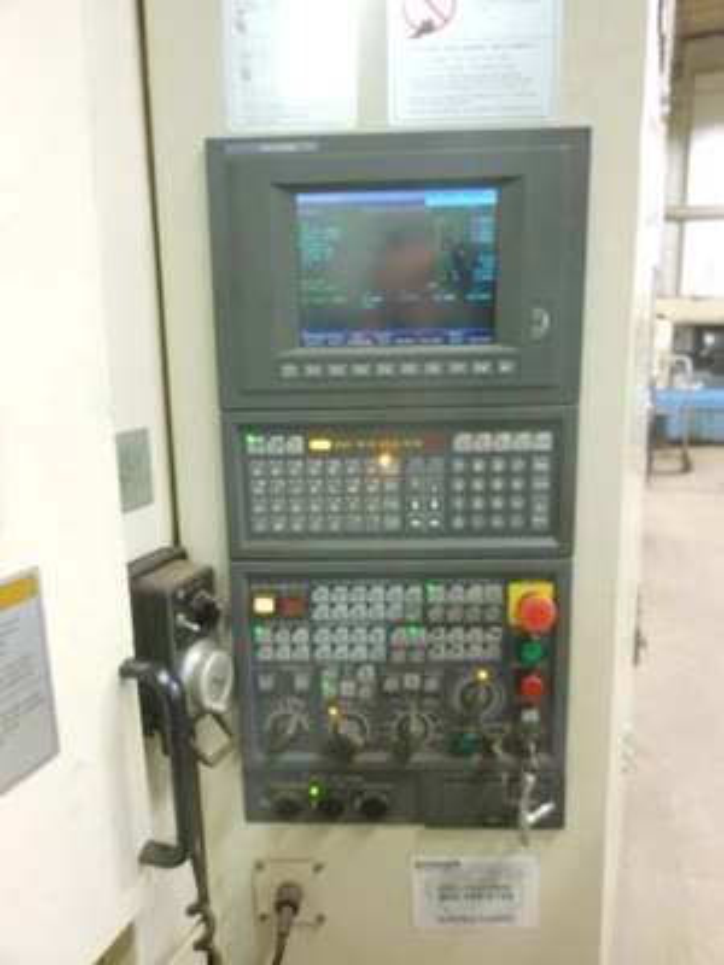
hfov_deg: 49.7
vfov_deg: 63.4
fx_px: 781
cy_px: 482
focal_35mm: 28
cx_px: 362
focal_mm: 5
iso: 400
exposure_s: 1/5
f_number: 3.7
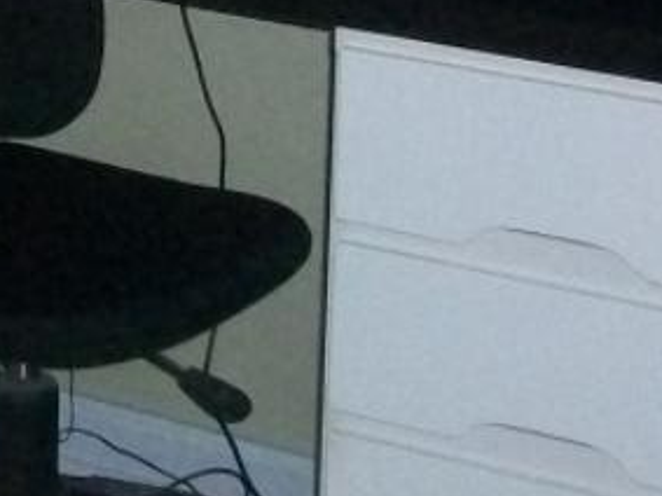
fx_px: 3307
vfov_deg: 8.3
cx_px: -325
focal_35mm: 173
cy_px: -337
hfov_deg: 11.0
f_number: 2.8
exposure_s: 1/125
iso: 200
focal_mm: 5.7
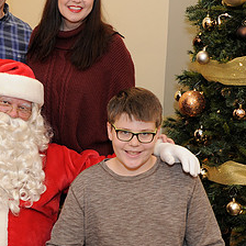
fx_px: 619
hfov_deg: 22.3
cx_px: 68
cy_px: 145
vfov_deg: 22.4
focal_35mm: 77
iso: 1600
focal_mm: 35
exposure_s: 1/100
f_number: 4
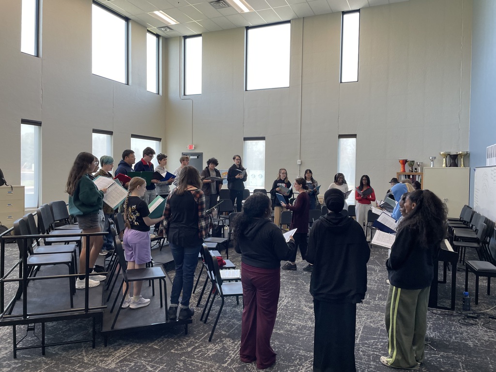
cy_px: 186
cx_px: 248
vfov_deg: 53.1
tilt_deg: +0.8
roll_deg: -1.3
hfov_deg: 67.3
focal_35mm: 26
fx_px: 373
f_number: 1.6
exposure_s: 1/120
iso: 100
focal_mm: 4.2
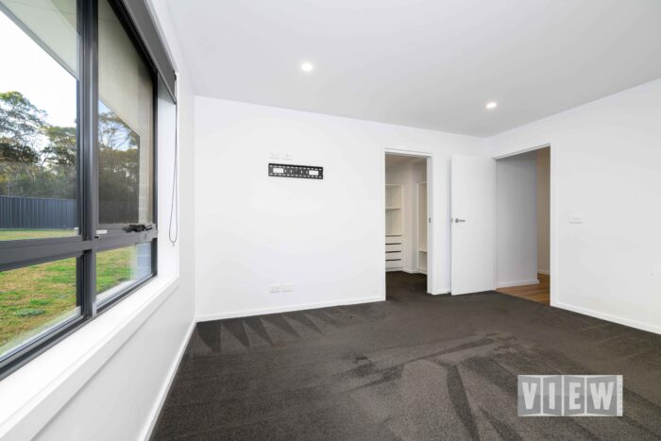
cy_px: 220
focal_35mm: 14
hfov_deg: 104.2
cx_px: 330
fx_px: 257
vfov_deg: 81.2
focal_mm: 14
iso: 500
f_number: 6.3
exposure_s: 1/60
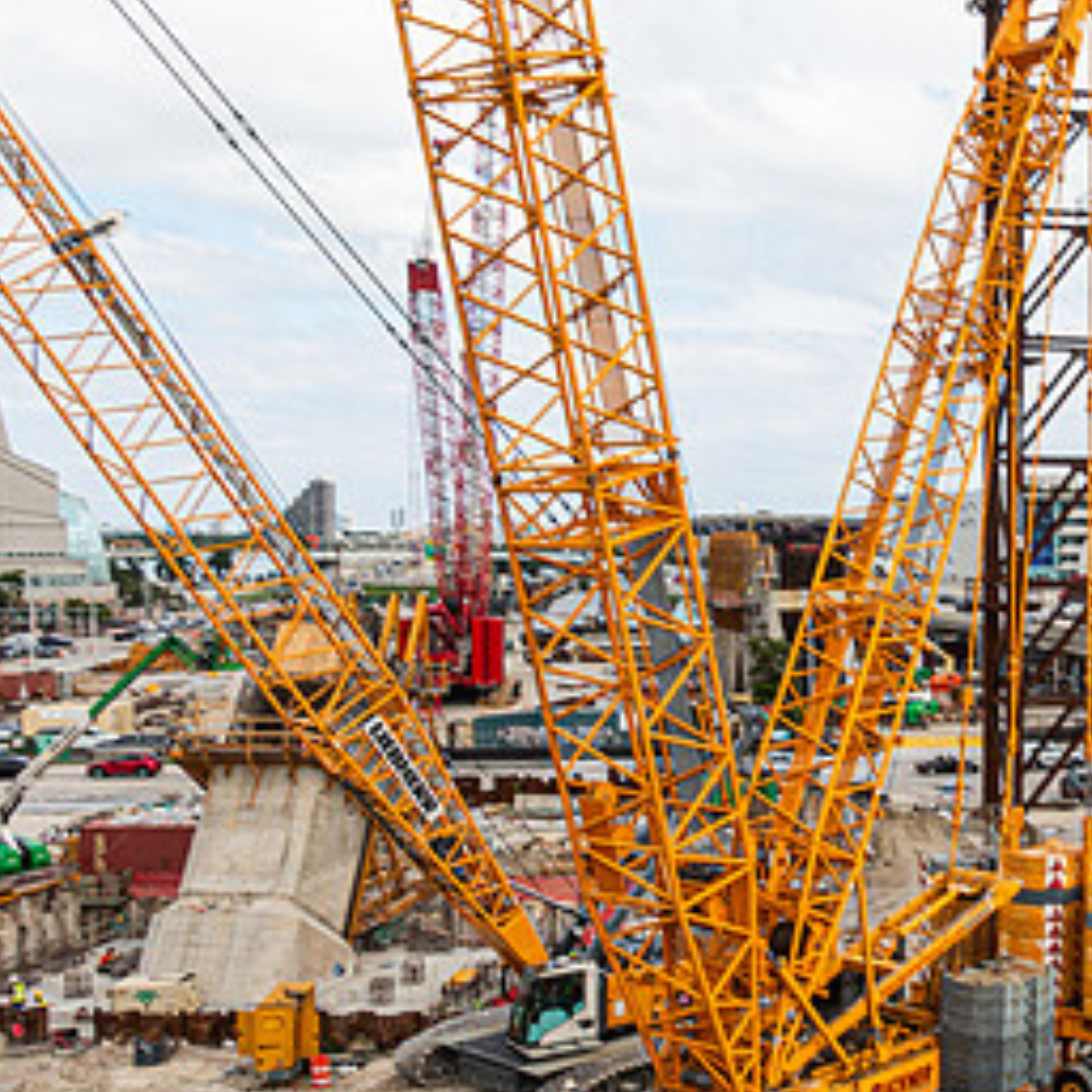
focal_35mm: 46
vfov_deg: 36.8
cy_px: 567
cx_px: 948
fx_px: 1642
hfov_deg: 35.0
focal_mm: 8.8
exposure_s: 1/125
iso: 125
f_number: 3.5
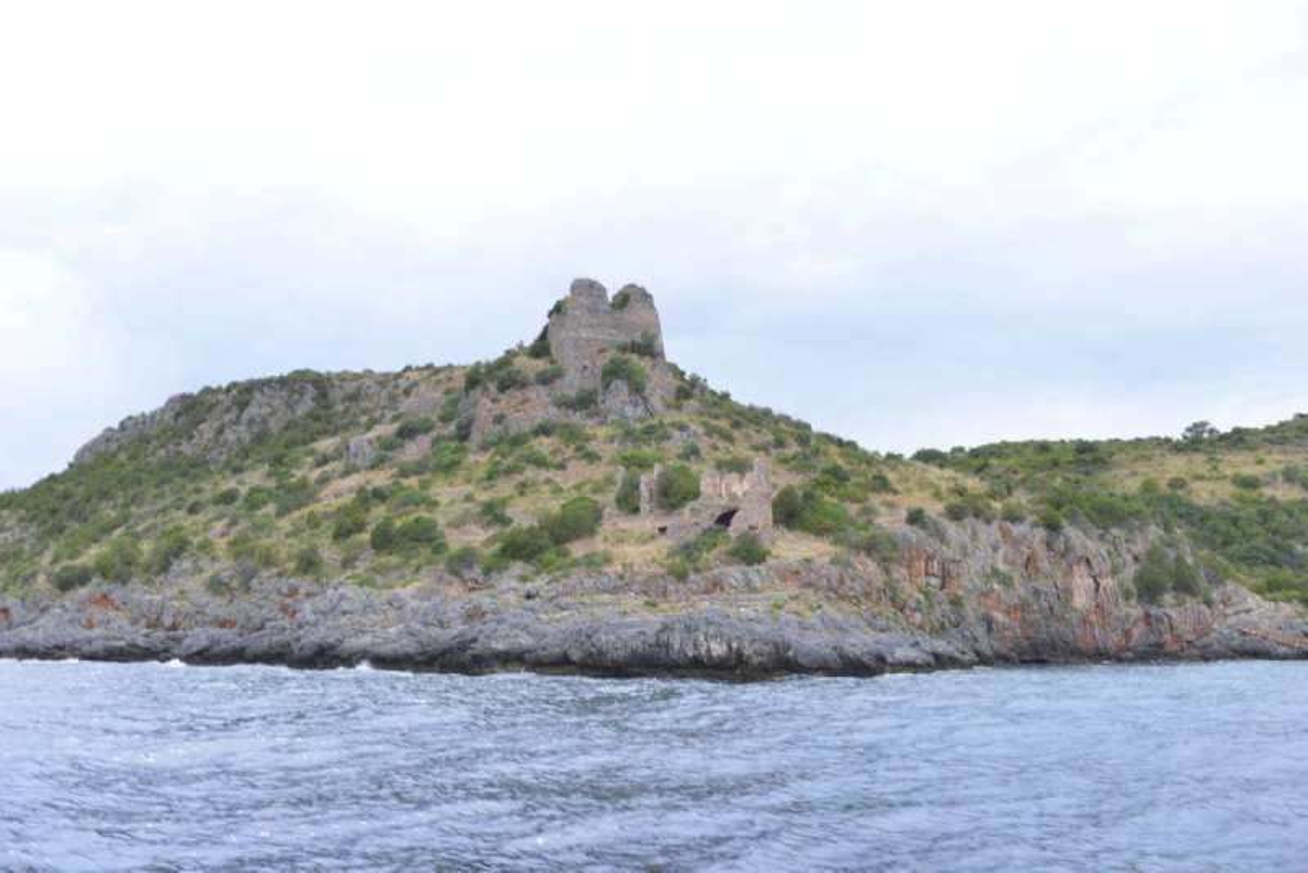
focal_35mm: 35
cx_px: 654
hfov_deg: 54.4
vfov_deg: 37.9
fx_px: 1272
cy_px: 436
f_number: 5
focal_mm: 35
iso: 125
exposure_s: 1/100
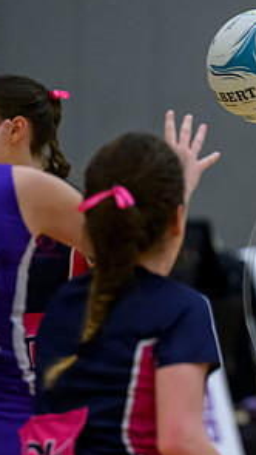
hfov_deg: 2.2
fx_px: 6696
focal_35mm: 555
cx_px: 559
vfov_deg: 3.9
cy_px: 345
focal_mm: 200
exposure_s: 1/1000
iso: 6400
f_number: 3.5
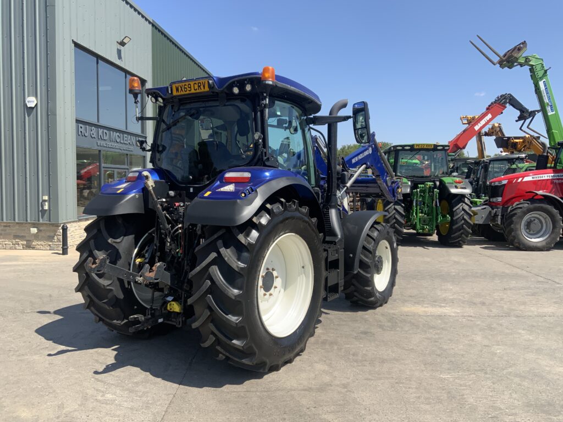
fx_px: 472
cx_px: 282
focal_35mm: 29
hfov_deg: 61.7
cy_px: 211
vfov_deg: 48.2
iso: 16
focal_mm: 3
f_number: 1.8
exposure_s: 1/1342
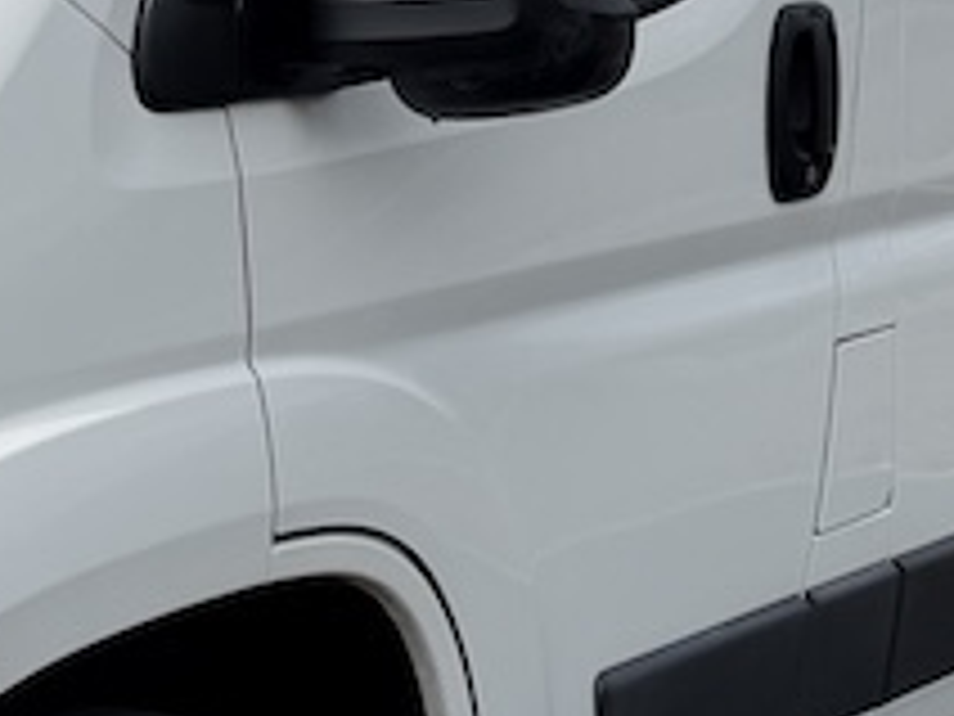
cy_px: 117
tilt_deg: -5.2
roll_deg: -0.8
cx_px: 220
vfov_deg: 12.7
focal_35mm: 116
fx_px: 3197
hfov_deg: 16.9
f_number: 1.78
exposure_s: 1/8130
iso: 80
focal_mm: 6.76
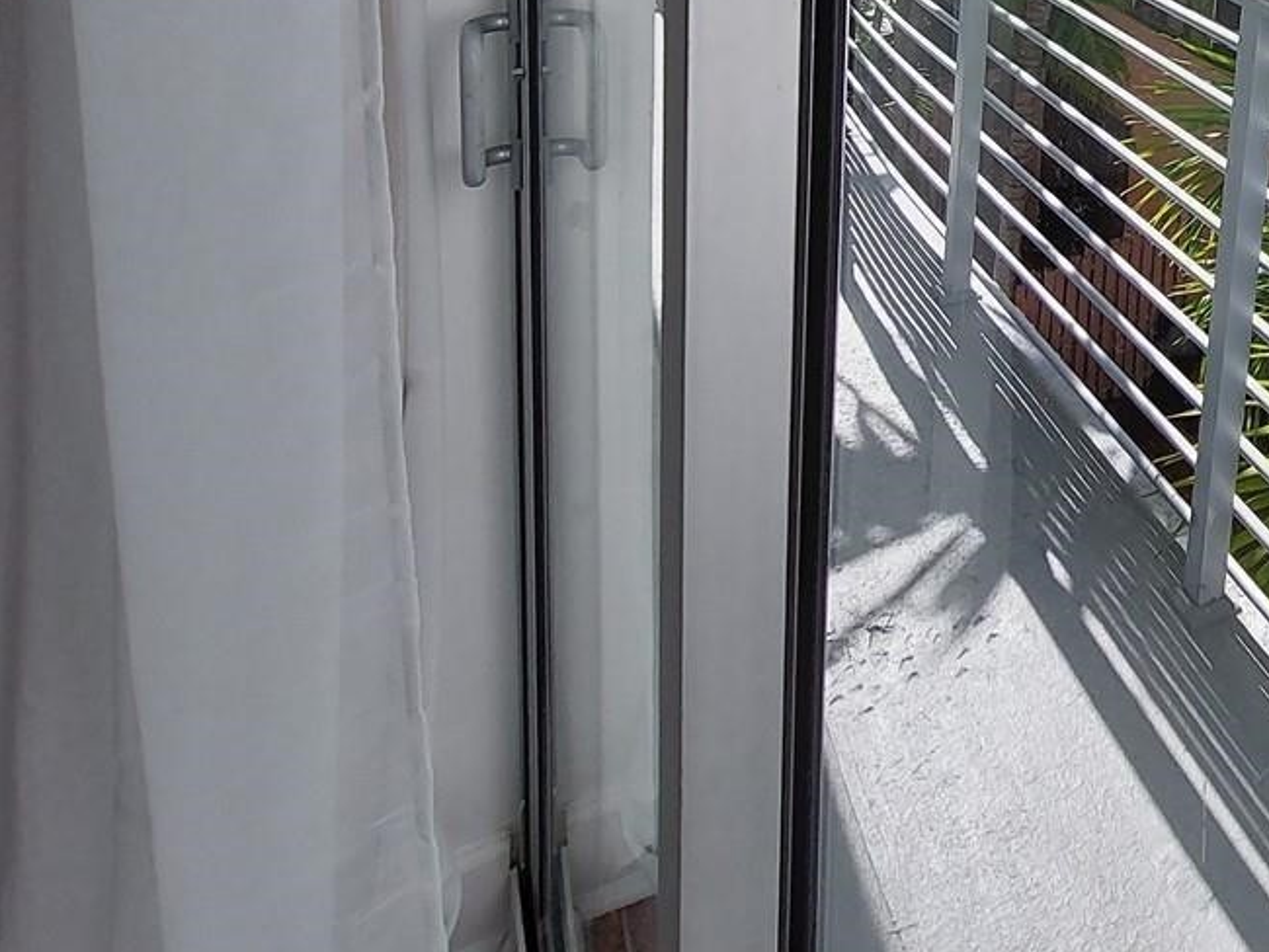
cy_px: -105
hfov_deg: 45.3
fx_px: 1174
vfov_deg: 36.9
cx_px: 1339
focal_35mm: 32
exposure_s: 1/793
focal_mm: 1.74
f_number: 2.2
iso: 50
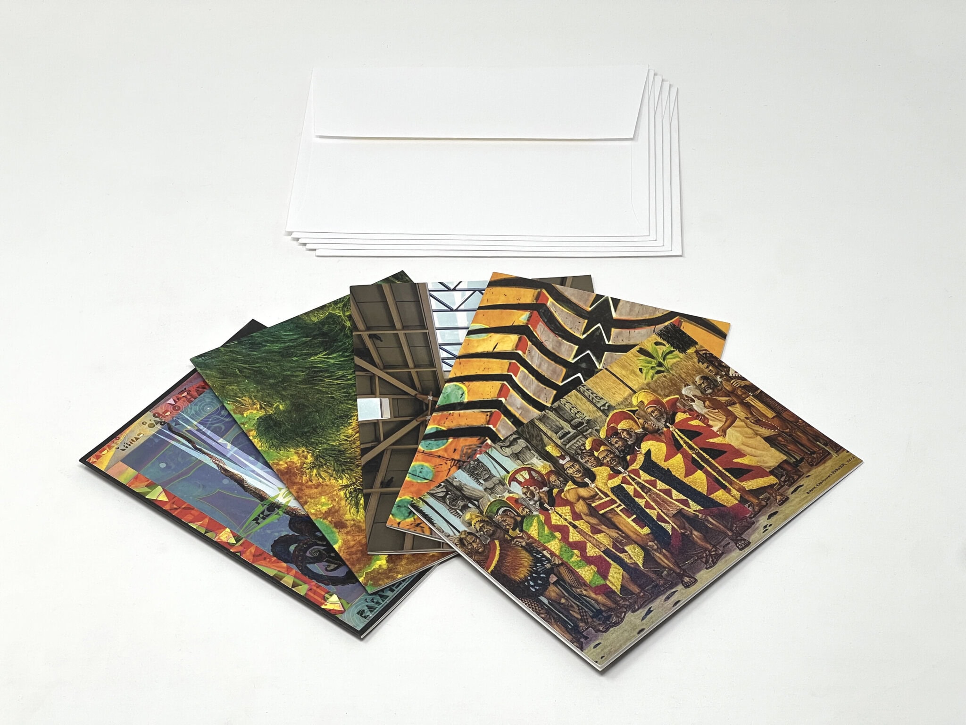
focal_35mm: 77
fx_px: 2149
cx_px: 483
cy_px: 362
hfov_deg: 25.3
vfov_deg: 19.1
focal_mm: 9
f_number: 2.8
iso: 80
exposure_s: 1/120
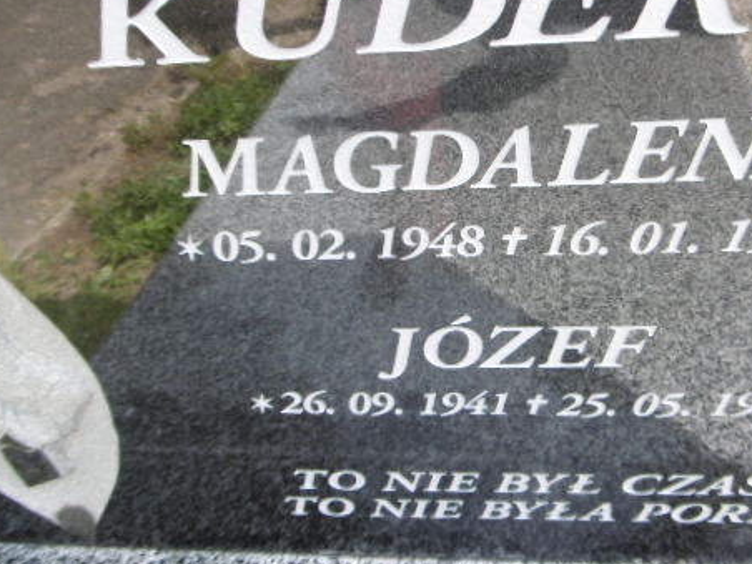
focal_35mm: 34
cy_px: 201
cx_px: 509
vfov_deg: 41.4
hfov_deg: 52.8
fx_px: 739
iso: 100
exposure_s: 1/100
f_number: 3.1
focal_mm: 4.3
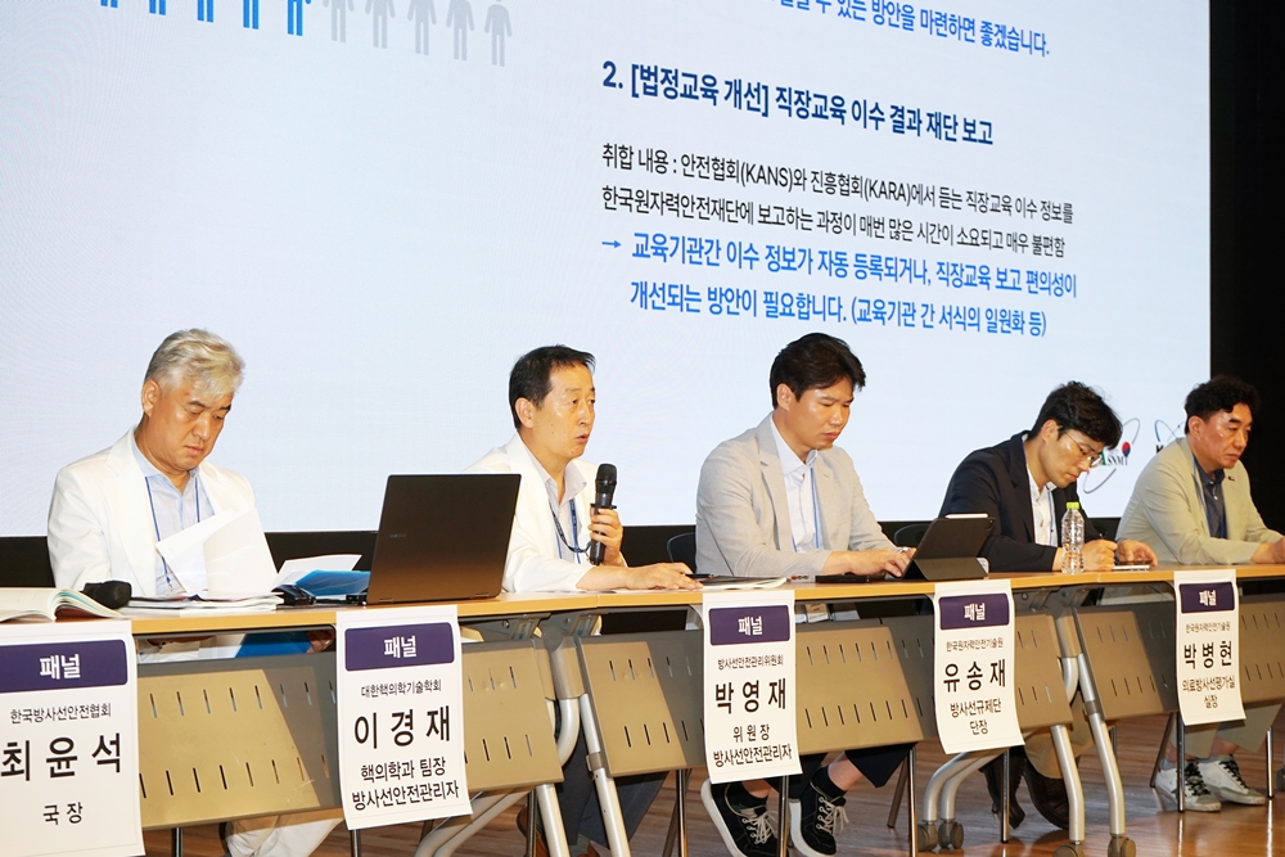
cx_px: 642
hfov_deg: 28.8
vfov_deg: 19.5
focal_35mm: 70
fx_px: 2499
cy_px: 428
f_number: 7.1
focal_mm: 70
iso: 400
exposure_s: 1/100
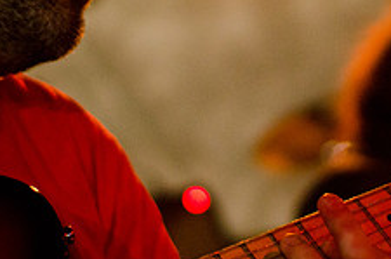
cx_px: 268
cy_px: 82
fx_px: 1257
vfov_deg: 11.7
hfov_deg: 17.6
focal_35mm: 116
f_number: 1.4
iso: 2000
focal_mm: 30
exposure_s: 1/40
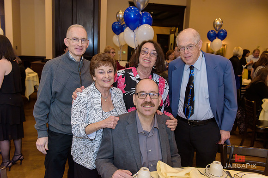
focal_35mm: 32
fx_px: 238
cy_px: 89
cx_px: 134
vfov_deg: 41.1
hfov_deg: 58.7
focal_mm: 32
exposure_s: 1/125
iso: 800
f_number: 3.2
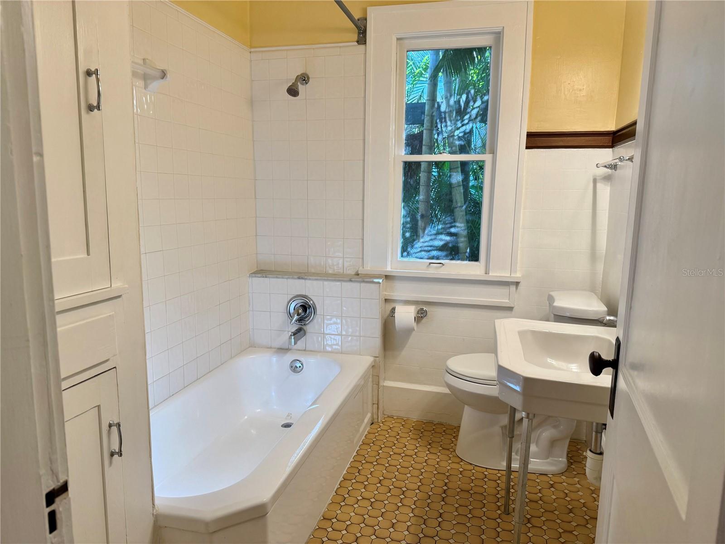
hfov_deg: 71.6
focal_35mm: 24
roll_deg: -1.5
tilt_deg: -7.8
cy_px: 272
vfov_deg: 56.8
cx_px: 362
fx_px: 503
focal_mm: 6.76
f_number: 1.78
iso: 125
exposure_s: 1/120
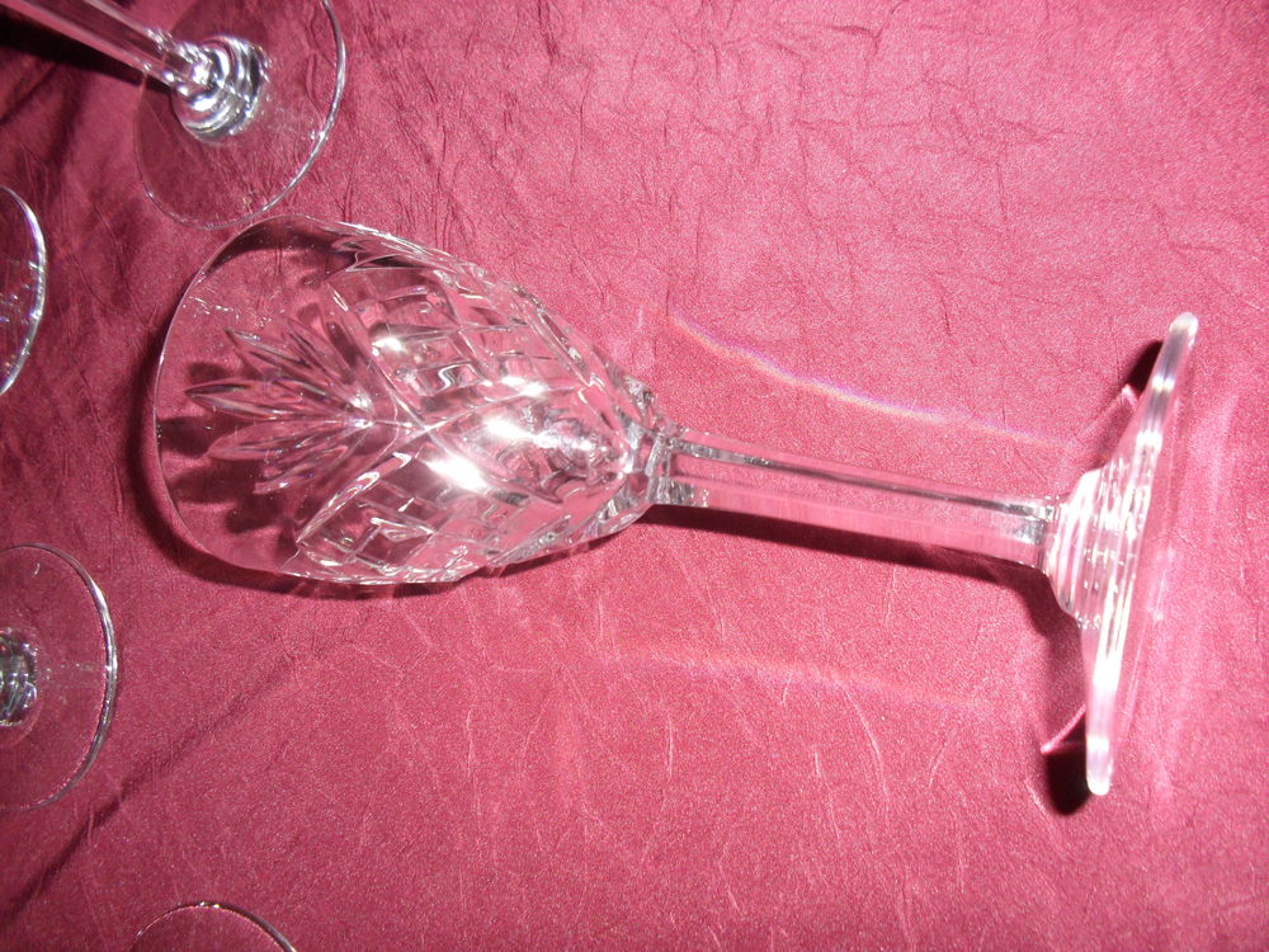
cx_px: 634
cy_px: 476
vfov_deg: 40.7
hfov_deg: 52.6
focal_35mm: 35
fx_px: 1283
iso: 200
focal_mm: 6.3
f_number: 3.2
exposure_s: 1/45
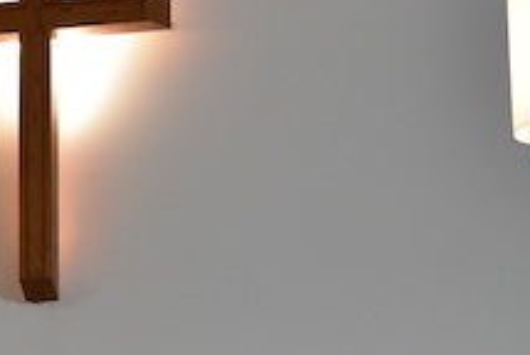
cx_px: -155
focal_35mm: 156
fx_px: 2300
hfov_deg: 12.7
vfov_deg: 8.6
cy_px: 530
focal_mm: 28
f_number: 7.1
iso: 1600
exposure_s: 1/30
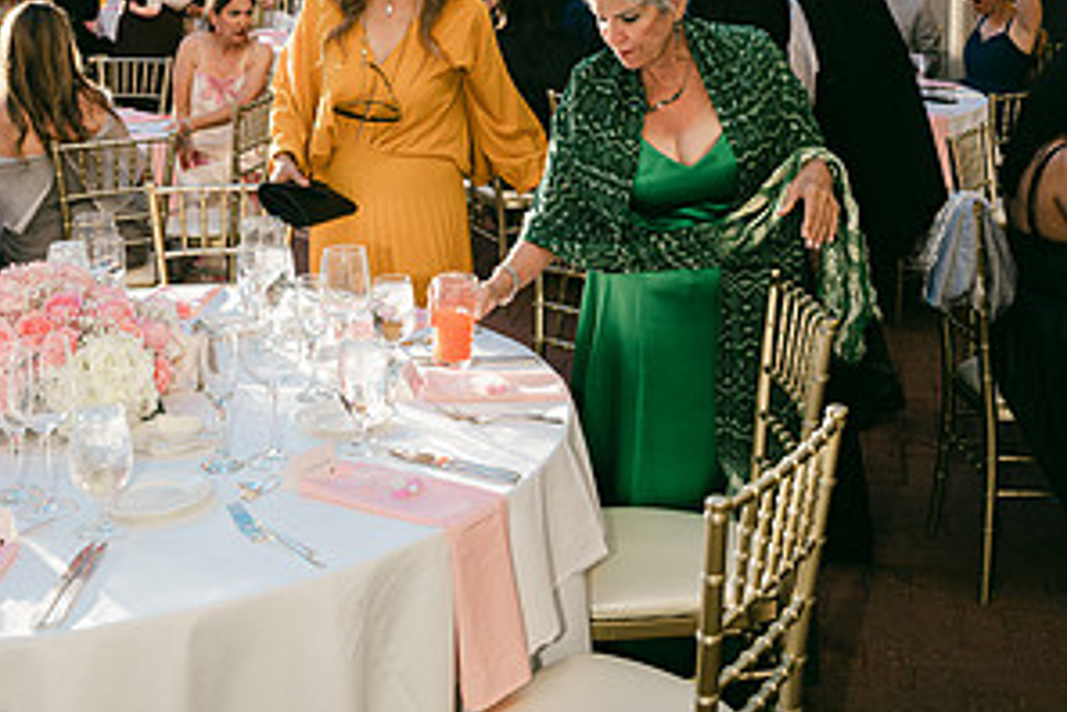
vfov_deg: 24.5
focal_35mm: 53
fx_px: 1571
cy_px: 29
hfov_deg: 37.5
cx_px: 535
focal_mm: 35
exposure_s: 1/125
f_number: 4.5
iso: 64
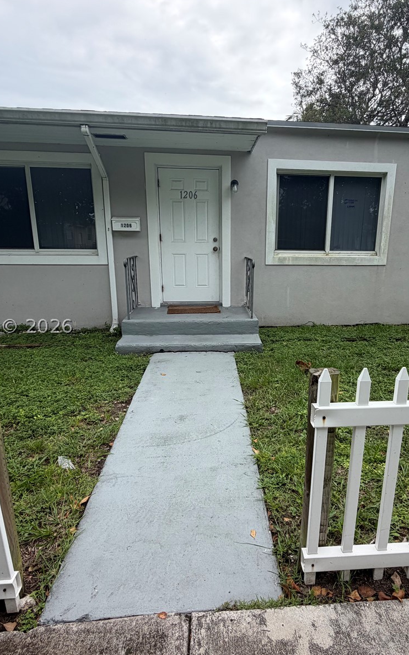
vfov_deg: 85.1
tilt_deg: -12.7
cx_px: 241
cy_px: 326
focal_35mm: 20
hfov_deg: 59.3
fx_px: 357
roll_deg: -0.5
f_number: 2.2
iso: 50
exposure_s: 1/502
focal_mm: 2.22
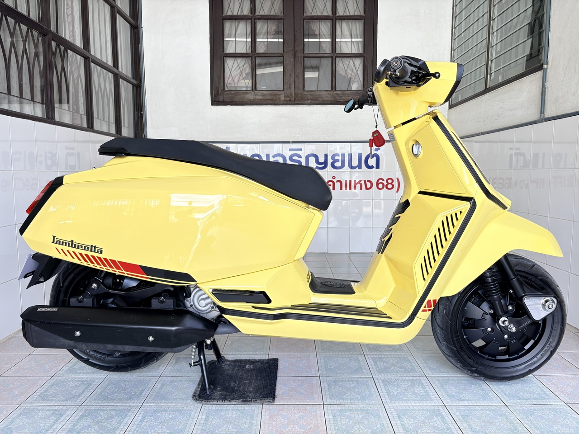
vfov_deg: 53.1
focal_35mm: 26
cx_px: 290
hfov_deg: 67.3
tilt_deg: -5.8
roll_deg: +0.7
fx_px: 435
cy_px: 217
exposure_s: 1/122
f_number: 1.6
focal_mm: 5.96
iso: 64
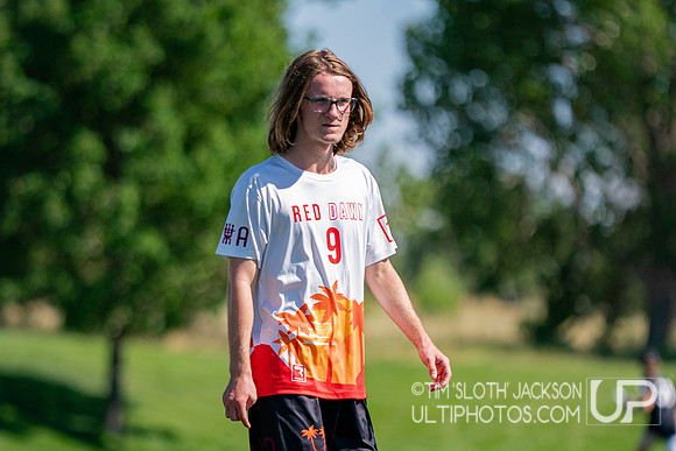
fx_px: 6261
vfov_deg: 4.1
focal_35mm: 333
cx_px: 301
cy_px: 281
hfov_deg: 6.2
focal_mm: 200
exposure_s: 1/6400
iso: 400
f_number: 2.8
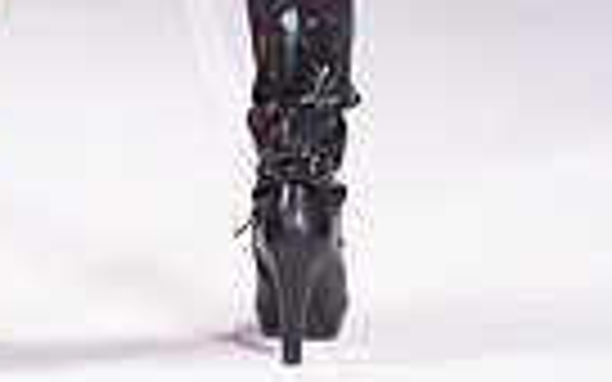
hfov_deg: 6.9
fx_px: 5070
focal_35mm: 304
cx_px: 38
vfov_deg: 4.2
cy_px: -535
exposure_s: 1/400
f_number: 5.6
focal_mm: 90
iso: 2000
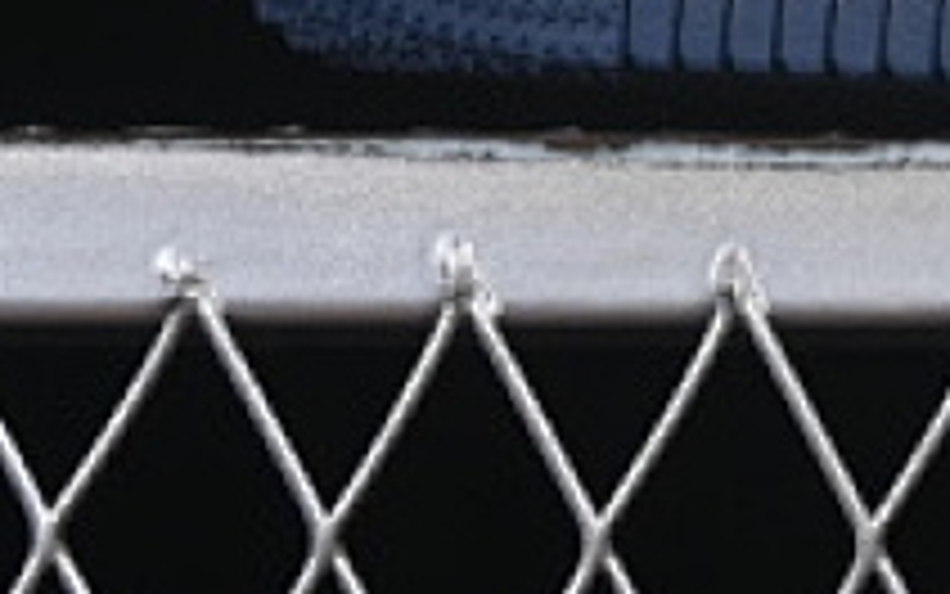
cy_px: -855
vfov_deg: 3.3
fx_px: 10152
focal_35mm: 392
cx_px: 1950
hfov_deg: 5.2
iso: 160
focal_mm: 50
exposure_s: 1/80
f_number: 8
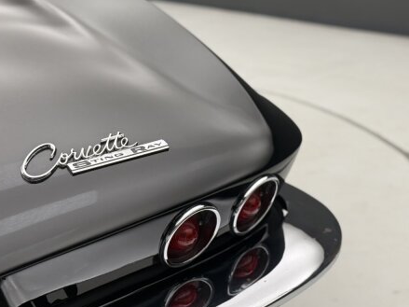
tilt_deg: -21.1
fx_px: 827
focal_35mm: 70
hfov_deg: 27.8
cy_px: 163
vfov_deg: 21.0
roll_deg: +3.7
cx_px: 201
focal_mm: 6.76
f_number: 1.78
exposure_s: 1/99
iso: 125
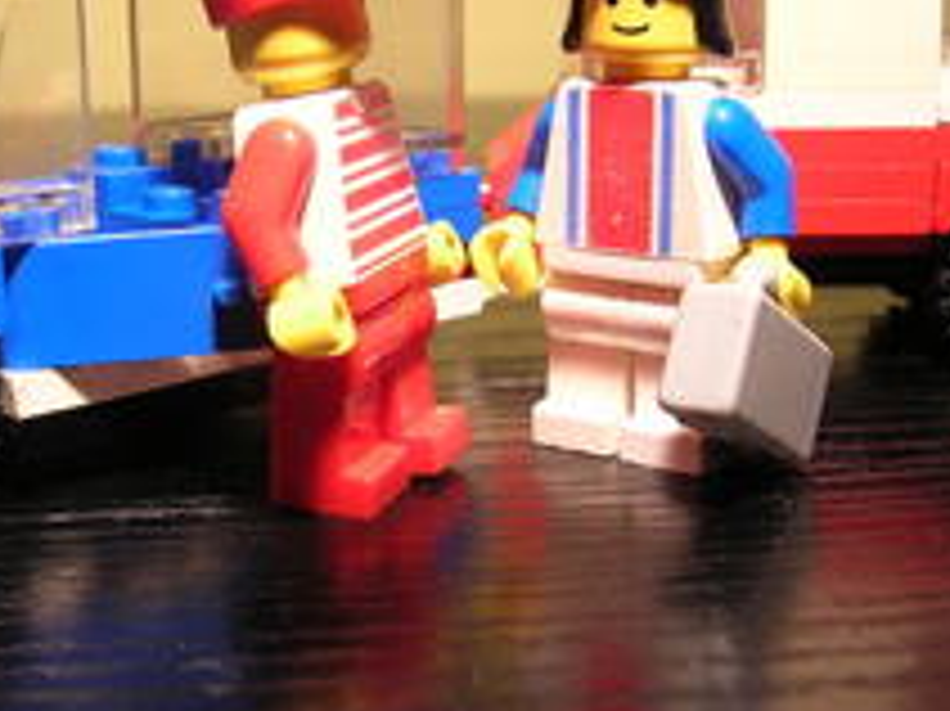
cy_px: 313
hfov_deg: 33.2
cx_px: 419
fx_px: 1591
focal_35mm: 58
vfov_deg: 25.2
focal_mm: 5.7
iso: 50
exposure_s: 1/13
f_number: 2.9
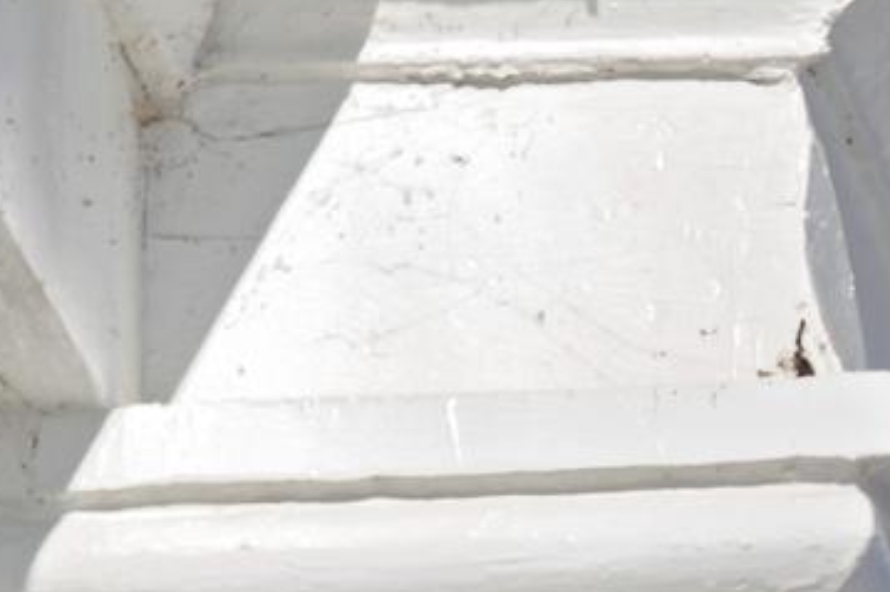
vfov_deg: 2.0
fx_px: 16926
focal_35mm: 685
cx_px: 2501
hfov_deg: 3.0
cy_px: 396
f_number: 13
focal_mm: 120
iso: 320
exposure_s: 1/320
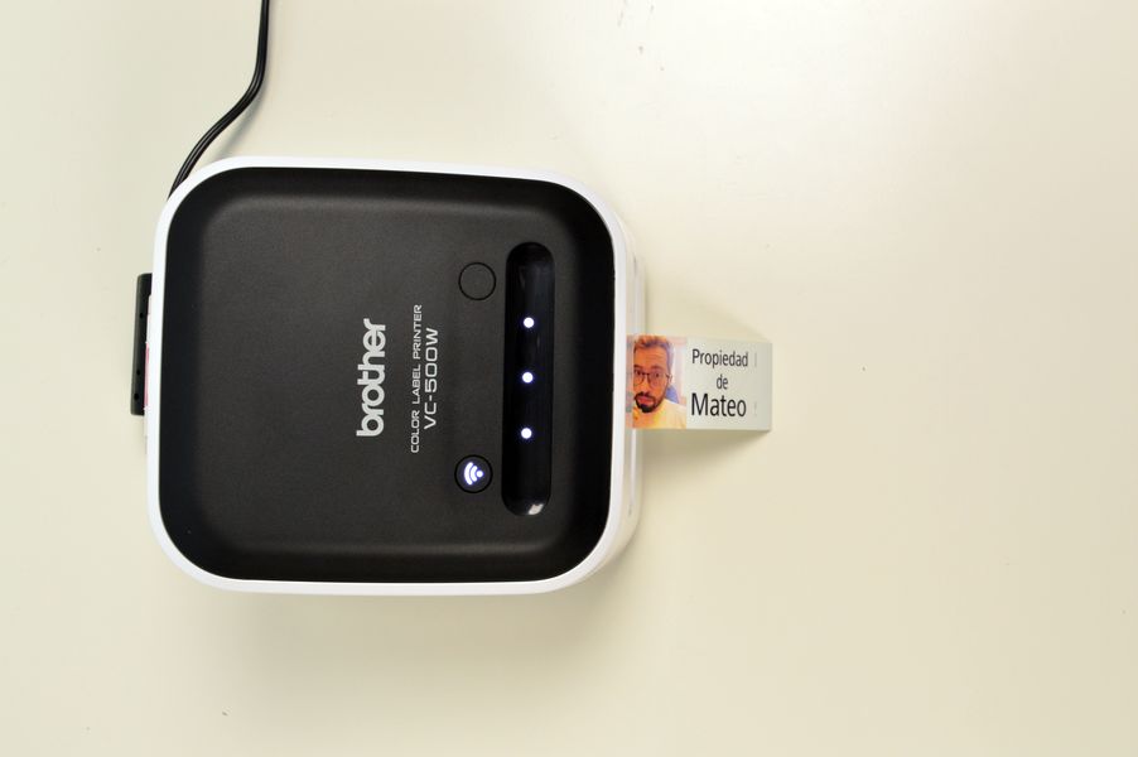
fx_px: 1516
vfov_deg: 28.0
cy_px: 378
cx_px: 569
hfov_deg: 41.1
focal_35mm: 48
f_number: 10
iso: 800
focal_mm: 32
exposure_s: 1/13
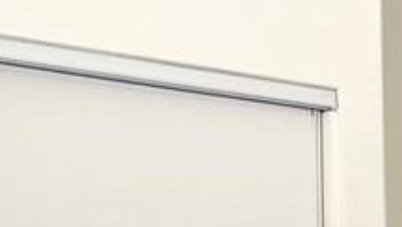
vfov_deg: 8.6
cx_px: 851
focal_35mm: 134
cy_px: 465
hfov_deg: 13.3
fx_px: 1430
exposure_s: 1/120
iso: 50
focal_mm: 5.7
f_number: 1.5
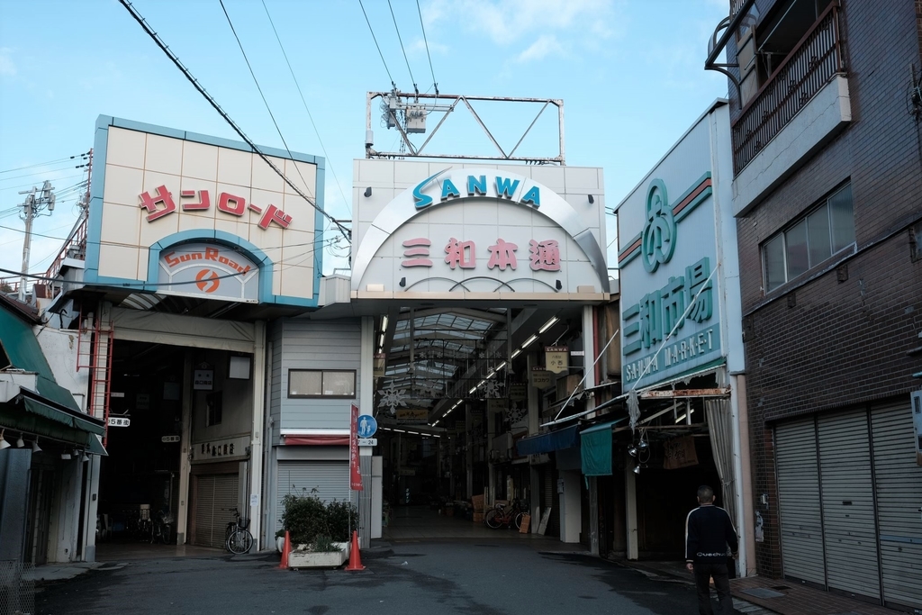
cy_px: 308
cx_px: 461
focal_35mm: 35
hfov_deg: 54.4
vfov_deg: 37.9
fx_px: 896
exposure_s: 1/250
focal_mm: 23
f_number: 5.6
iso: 200
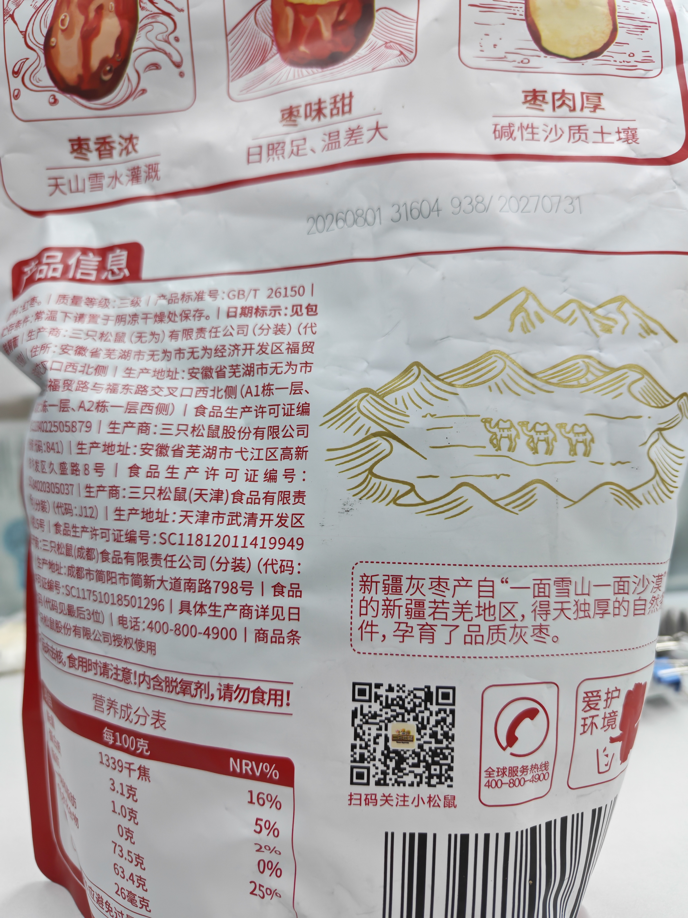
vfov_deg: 71.6
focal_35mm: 24
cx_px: 344
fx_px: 636
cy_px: 459
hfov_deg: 56.8
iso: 1250
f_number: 1.9
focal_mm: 6.12
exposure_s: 1/100
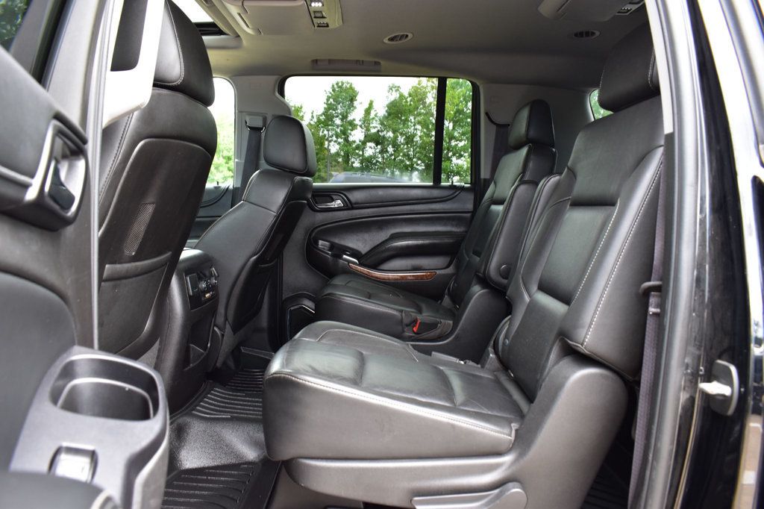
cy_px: 254
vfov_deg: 47.9
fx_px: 573
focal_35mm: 27
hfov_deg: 67.4
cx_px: 382
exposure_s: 1/30
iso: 400
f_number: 7.1
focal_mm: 18
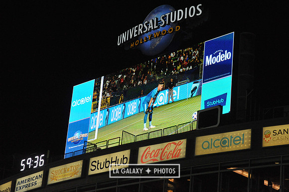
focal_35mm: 102
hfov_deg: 20.0
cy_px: 96
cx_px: 144
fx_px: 818
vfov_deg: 13.4
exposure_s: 1/640
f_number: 13
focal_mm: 102
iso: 5000
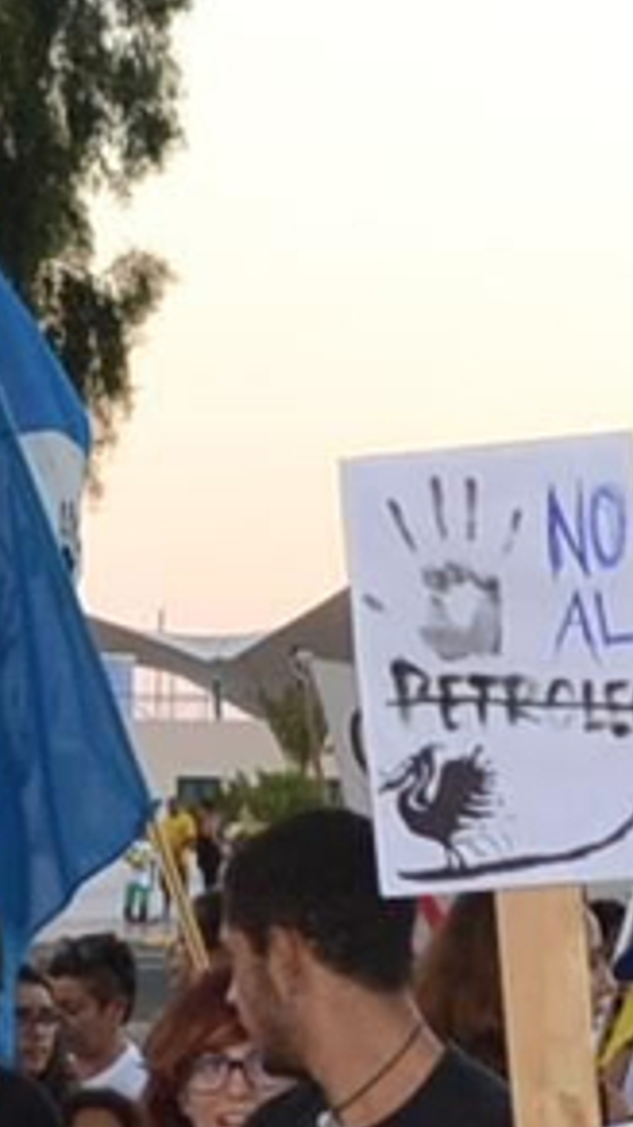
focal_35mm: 215
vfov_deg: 10.0
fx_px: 6423
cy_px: 948
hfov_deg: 5.6
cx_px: 324
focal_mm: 20
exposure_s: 1/60
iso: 400
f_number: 3.8
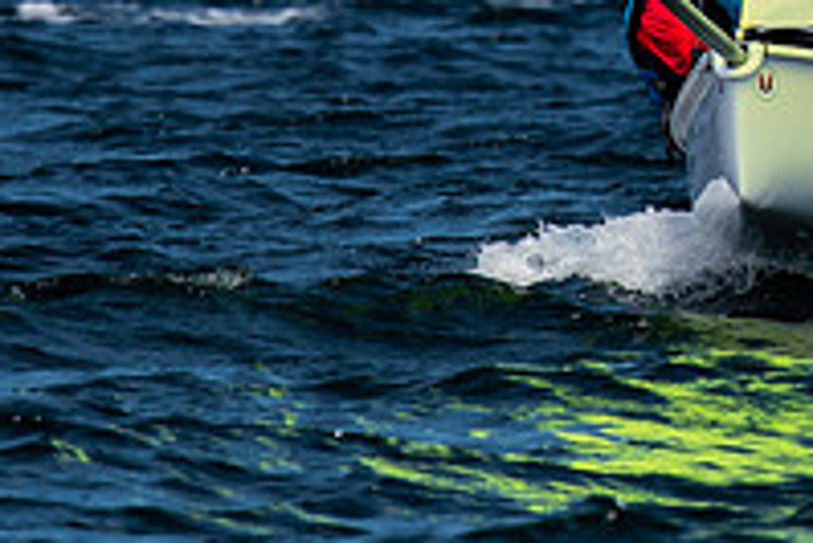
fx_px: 30938
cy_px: -206
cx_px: 903
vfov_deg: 1.0
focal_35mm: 1369
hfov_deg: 1.5
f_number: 5
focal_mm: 300
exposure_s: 1/5000
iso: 400
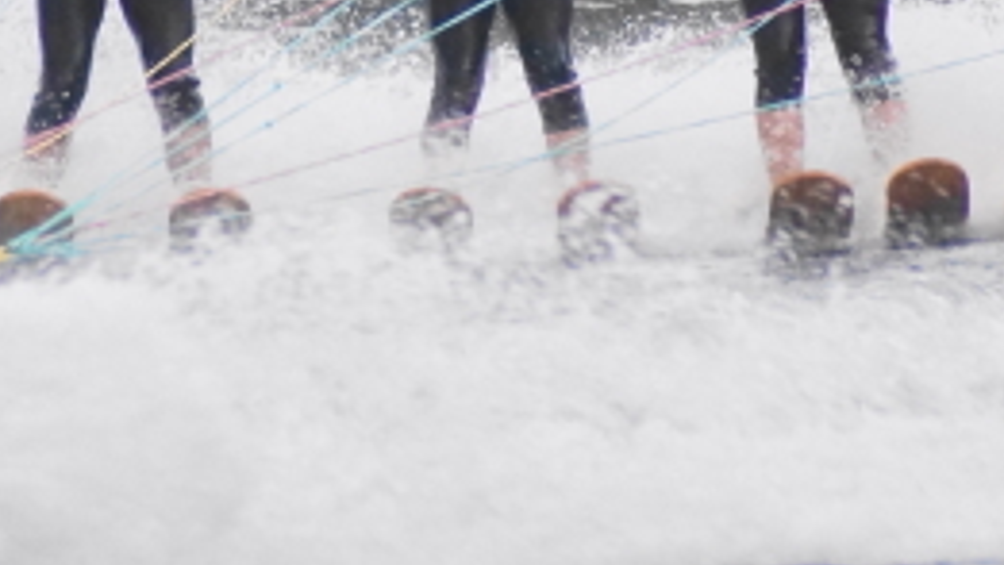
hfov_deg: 1.4
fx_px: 40079
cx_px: 229
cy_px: -388
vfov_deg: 0.8
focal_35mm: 1505
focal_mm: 250
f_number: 6.3
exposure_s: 1/200
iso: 1600
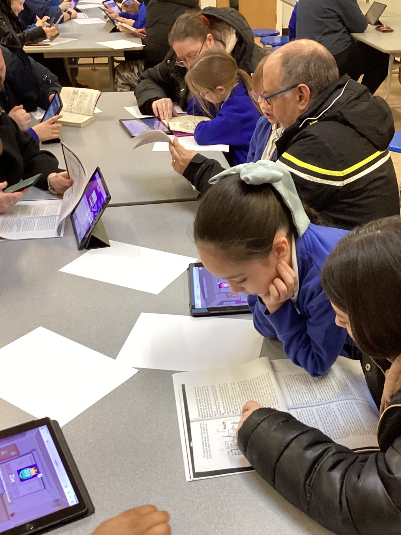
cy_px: 318
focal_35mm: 42
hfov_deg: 34.1
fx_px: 649
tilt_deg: -31.3
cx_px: 259
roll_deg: +1.6
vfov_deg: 44.6
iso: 200
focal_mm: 3.3
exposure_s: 1/50
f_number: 2.4
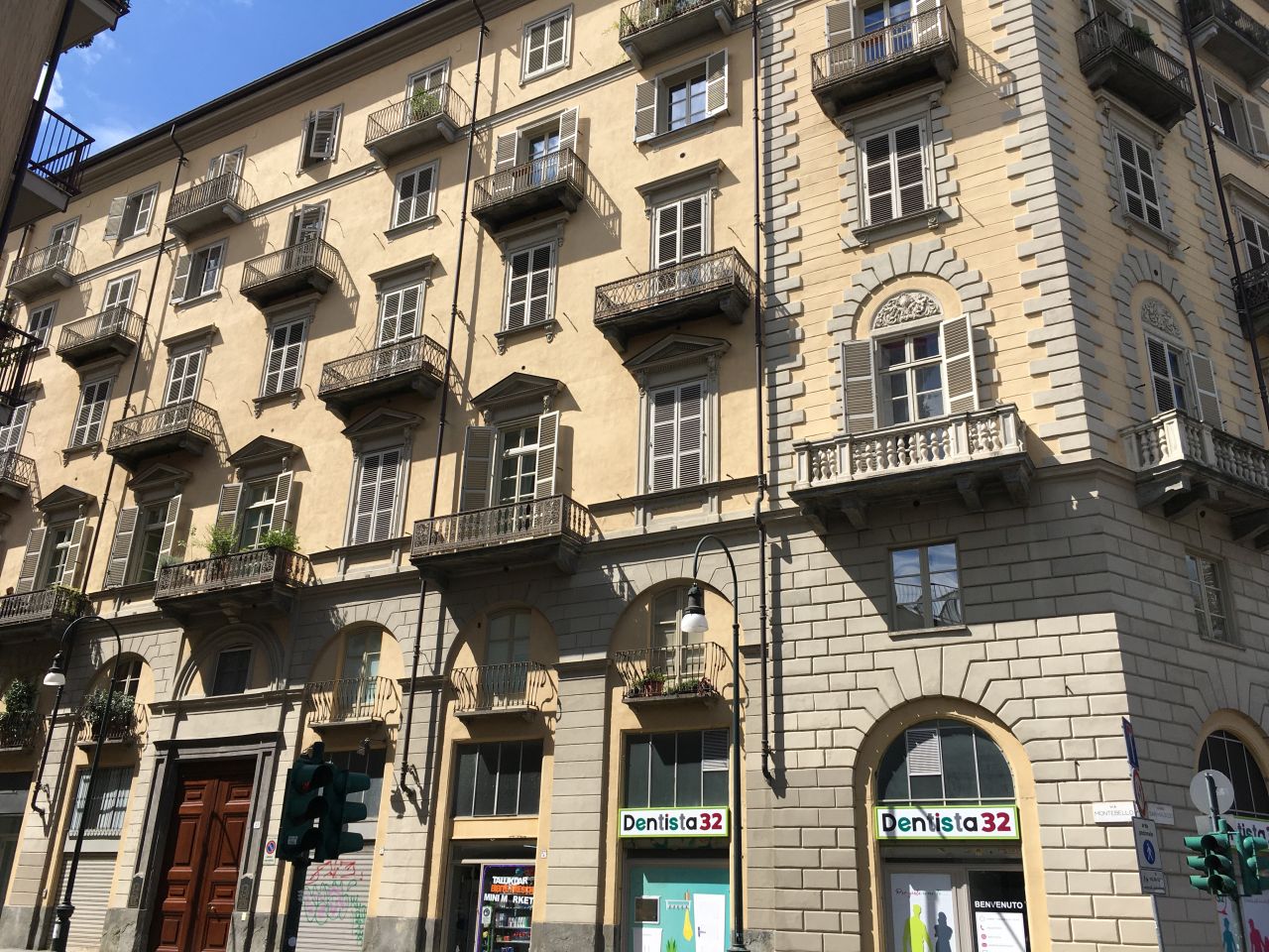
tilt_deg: +22.2
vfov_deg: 48.2
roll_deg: -2.6
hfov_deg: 61.7
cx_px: 634
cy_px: 476
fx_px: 1063
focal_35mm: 29
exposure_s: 1/1374
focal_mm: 4.15
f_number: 2.2
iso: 25
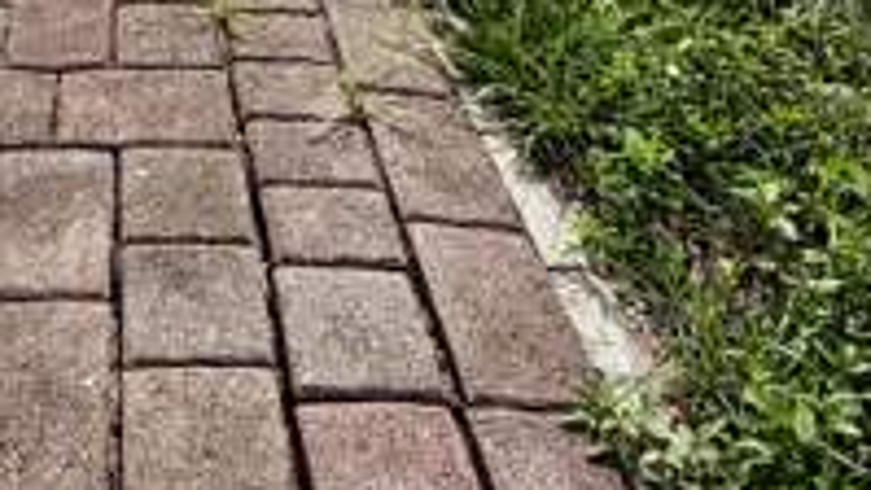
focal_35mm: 49
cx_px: 127
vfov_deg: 20.1
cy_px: -298
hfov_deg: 39.7
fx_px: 1132
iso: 20
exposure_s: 1/1745
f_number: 2.2
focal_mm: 2.22
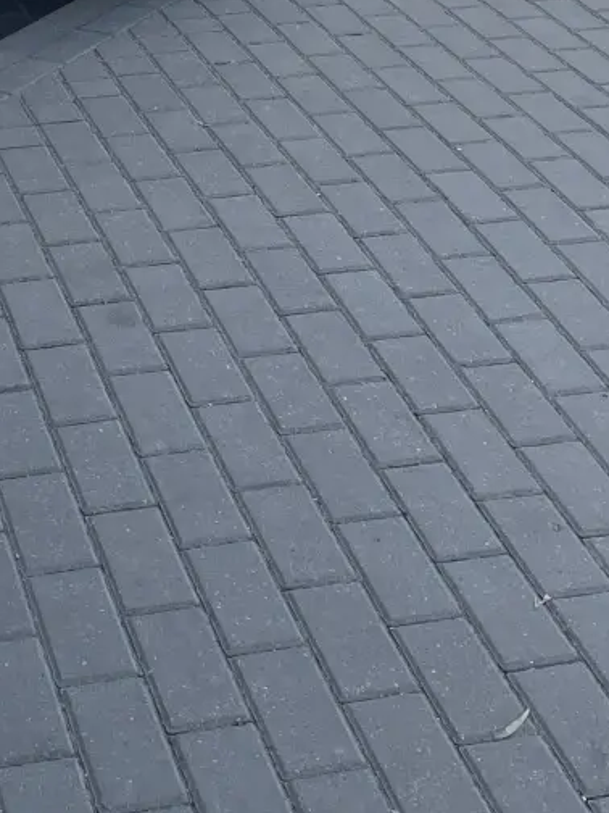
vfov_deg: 20.5
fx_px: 2064
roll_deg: +1.1
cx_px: 103
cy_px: -209
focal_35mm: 88
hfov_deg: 16.6
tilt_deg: -9.7
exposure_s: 1/1667
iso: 32
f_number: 1.6
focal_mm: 4.2
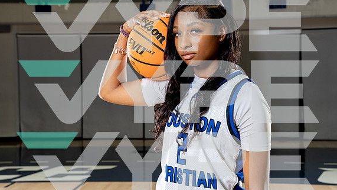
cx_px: 169
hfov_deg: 31.9
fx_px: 590
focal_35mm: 66
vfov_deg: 18.3
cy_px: 92
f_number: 8
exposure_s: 1/250
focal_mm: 62
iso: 640
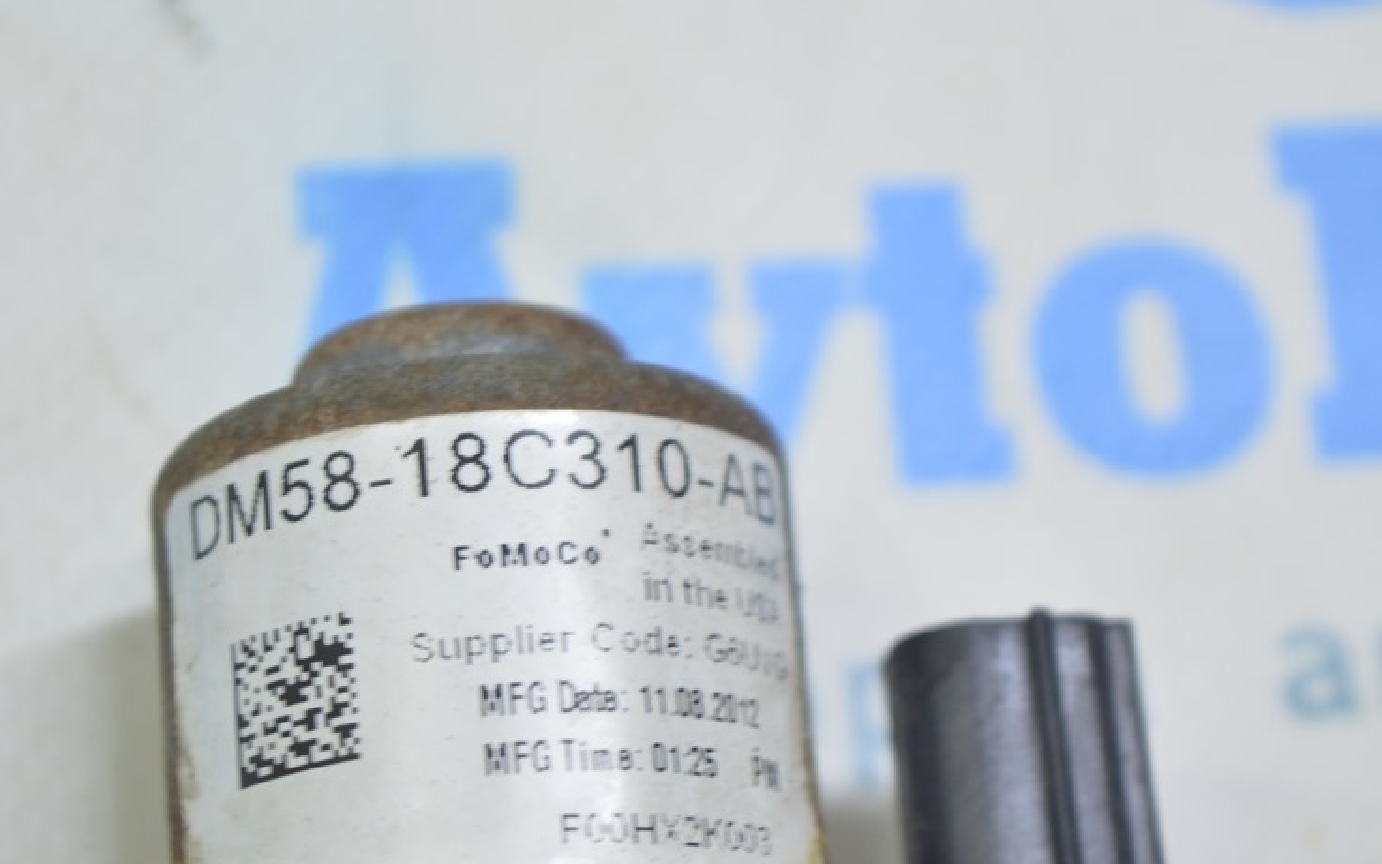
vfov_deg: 11.2
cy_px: 488
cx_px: 570
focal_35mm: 117
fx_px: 4397
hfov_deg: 17.9
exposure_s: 1/20
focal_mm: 55
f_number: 5.6
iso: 400
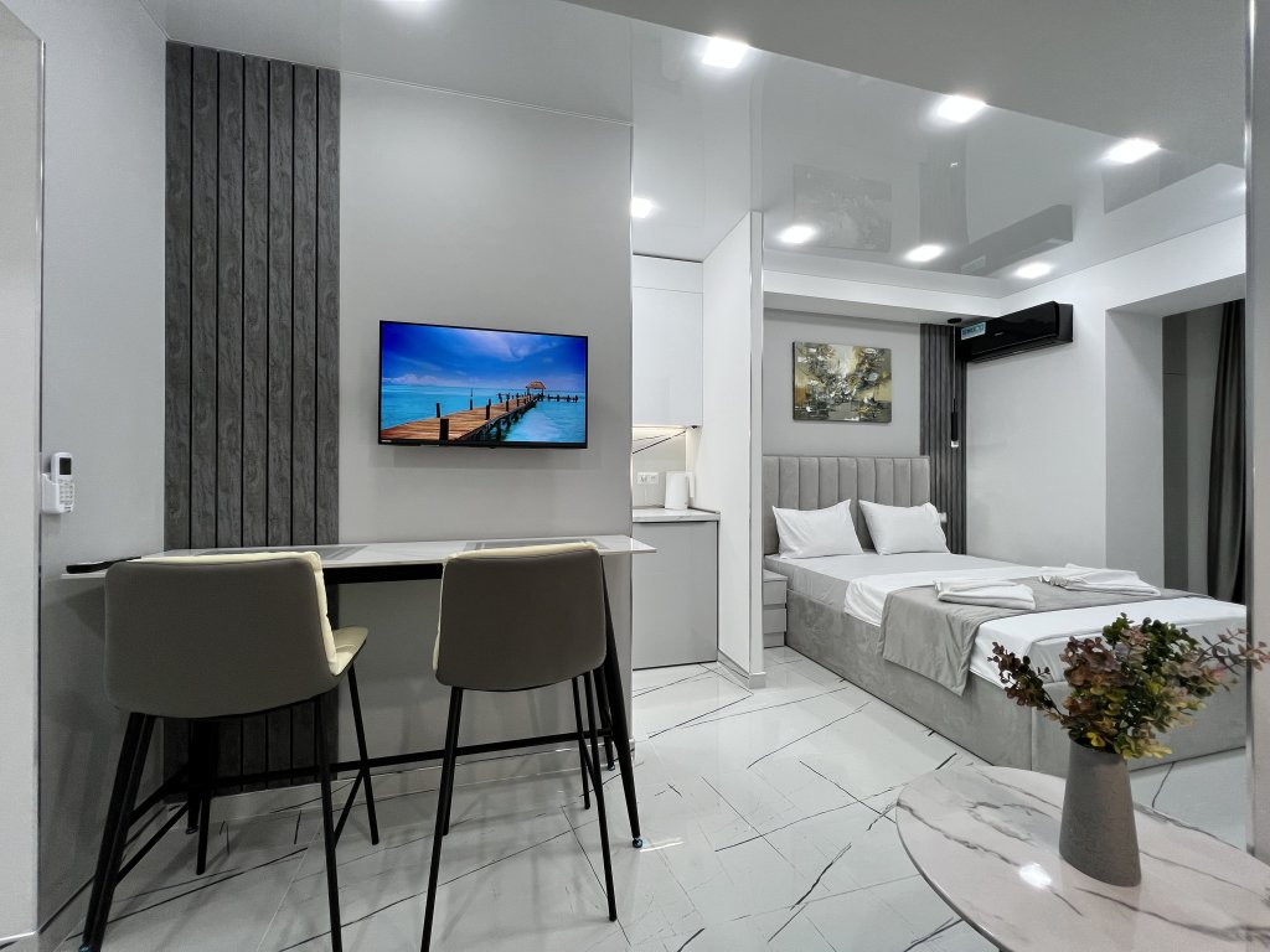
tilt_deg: -0.2
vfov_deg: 89.9
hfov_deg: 106.2
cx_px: 635
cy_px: 476
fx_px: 477
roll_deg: -0.2
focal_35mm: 13
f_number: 1.8
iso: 80
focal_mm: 1.57
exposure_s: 1/180
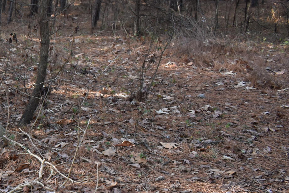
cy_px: 123
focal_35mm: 87
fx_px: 698
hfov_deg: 19.9
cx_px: -158
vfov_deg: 15.7
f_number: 5
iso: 400
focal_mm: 18
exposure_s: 1/100
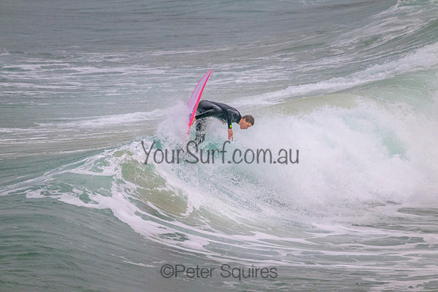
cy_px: 146
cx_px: 219
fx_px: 9735
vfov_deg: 1.7
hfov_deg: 2.6
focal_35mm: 800
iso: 4500
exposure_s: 1/1250
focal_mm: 800
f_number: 11
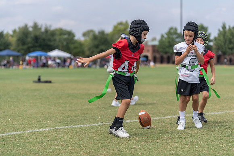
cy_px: 78
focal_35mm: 110
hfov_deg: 18.6
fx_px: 715
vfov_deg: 12.5
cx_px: 117
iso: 100
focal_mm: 110
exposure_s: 1/1250
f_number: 3.5
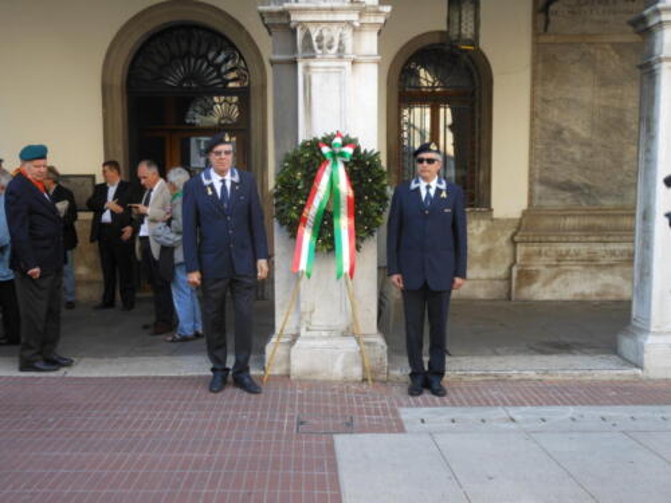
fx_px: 834
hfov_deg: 43.9
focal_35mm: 43
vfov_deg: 33.6
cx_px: 336
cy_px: 252
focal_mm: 7.7
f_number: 3.8
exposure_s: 1/80
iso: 80
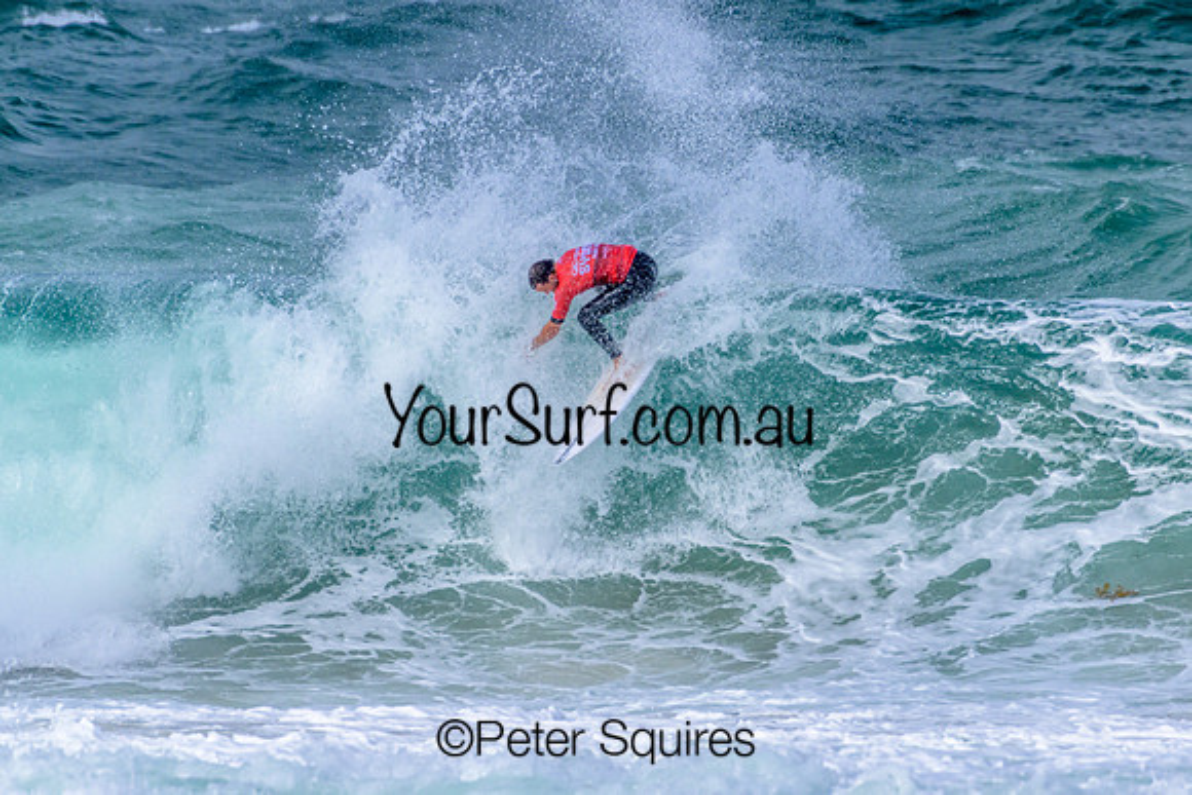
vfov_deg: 1.5
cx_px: 596
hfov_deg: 2.3
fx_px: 29806
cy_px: 398
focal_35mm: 900
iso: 900
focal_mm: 900
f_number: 11
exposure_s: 1/2500
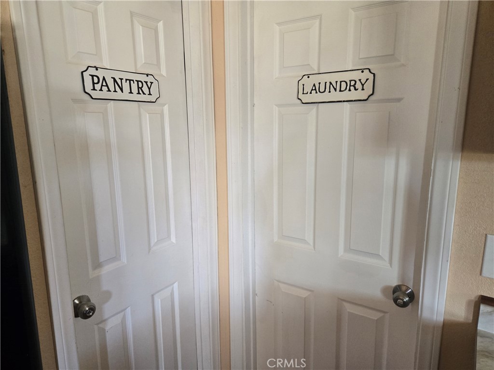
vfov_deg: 58.9
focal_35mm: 23
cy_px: 185
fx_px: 328
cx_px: 247
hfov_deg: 73.9
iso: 400
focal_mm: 5.4
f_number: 1.8
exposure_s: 1/120
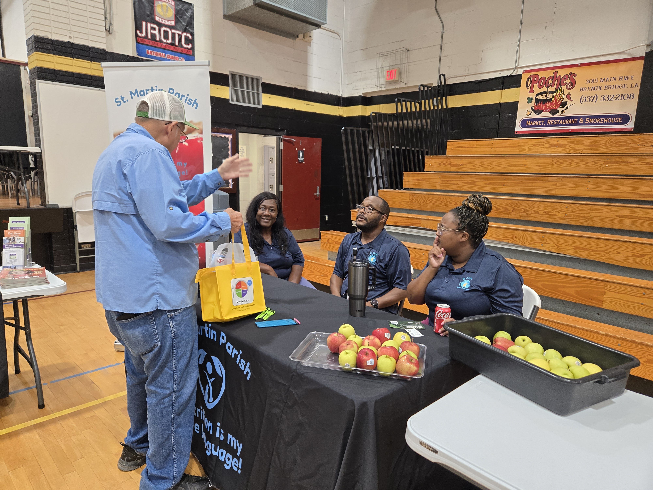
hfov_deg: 73.9
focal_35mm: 23
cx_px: 326
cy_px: 245
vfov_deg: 58.9
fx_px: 434
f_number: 1.8
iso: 160
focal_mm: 5.4
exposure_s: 1/120
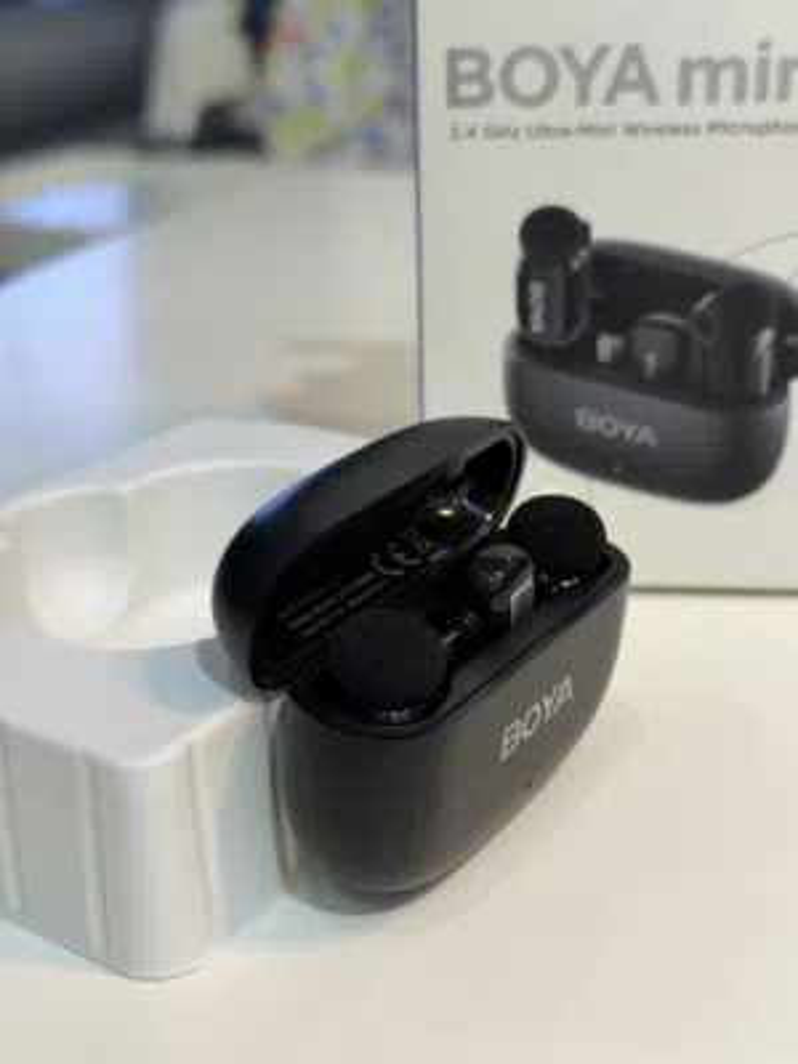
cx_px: 399
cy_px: 532
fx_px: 1475
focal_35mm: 48
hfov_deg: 30.3
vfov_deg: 39.7
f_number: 1.78
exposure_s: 1/53
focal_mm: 6.76
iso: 80
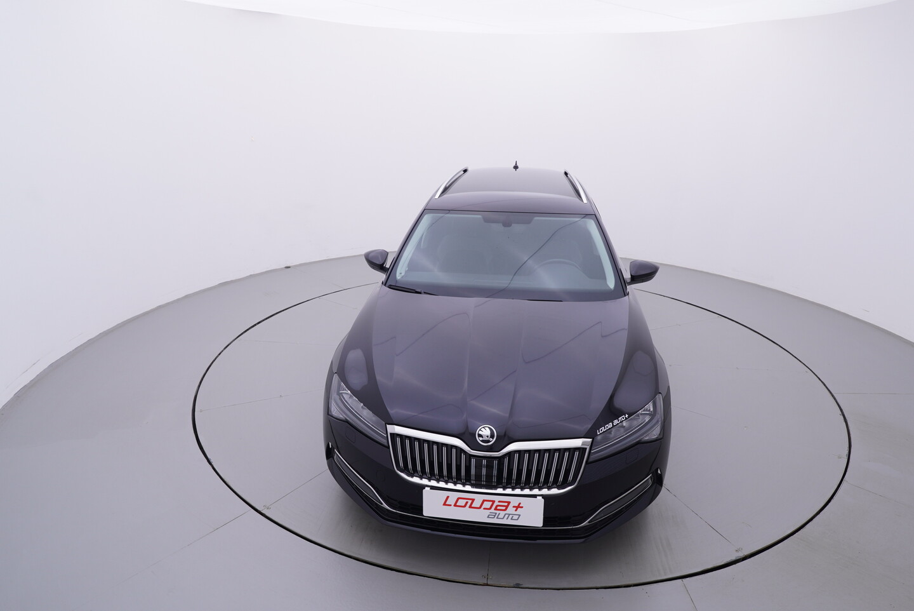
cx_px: 457
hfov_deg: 77.3
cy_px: 306
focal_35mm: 22
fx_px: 572
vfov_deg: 56.2
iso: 200
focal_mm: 15
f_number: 5
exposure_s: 1/80
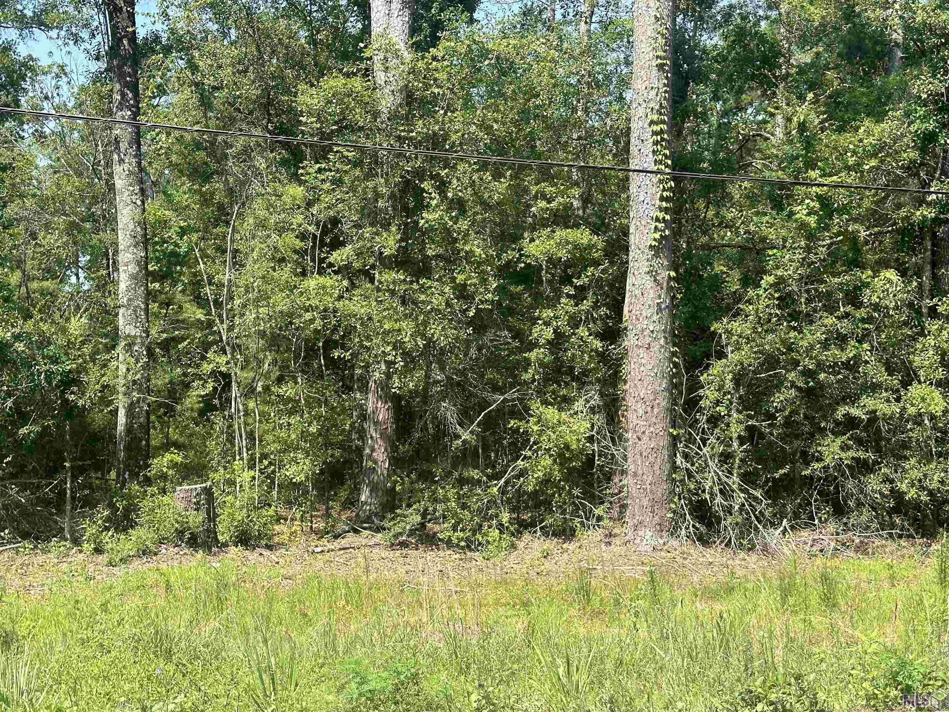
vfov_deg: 30.3
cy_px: 356
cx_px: 474
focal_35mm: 48
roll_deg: -0.5
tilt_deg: +2.2
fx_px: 1316
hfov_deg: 39.7
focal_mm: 6.86
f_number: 1.78
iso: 64
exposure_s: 1/1185
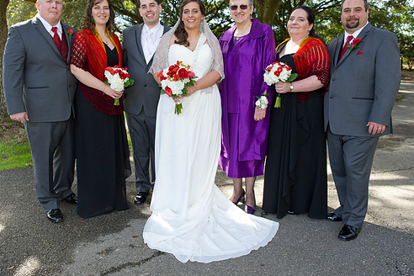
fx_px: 379
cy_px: 116
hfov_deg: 57.1
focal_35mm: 33
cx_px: 188
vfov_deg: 39.9
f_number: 5.6
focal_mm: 28
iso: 320
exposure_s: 1/200
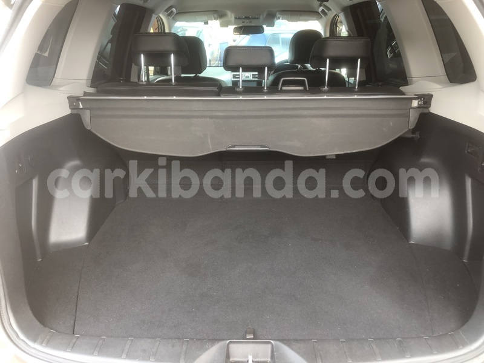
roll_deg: +2.7
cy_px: 182
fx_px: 391
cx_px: 242
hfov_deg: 63.4
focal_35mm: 28
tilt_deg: -22.4
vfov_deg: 49.7
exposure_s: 1/40
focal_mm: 3.99
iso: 25
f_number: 1.8
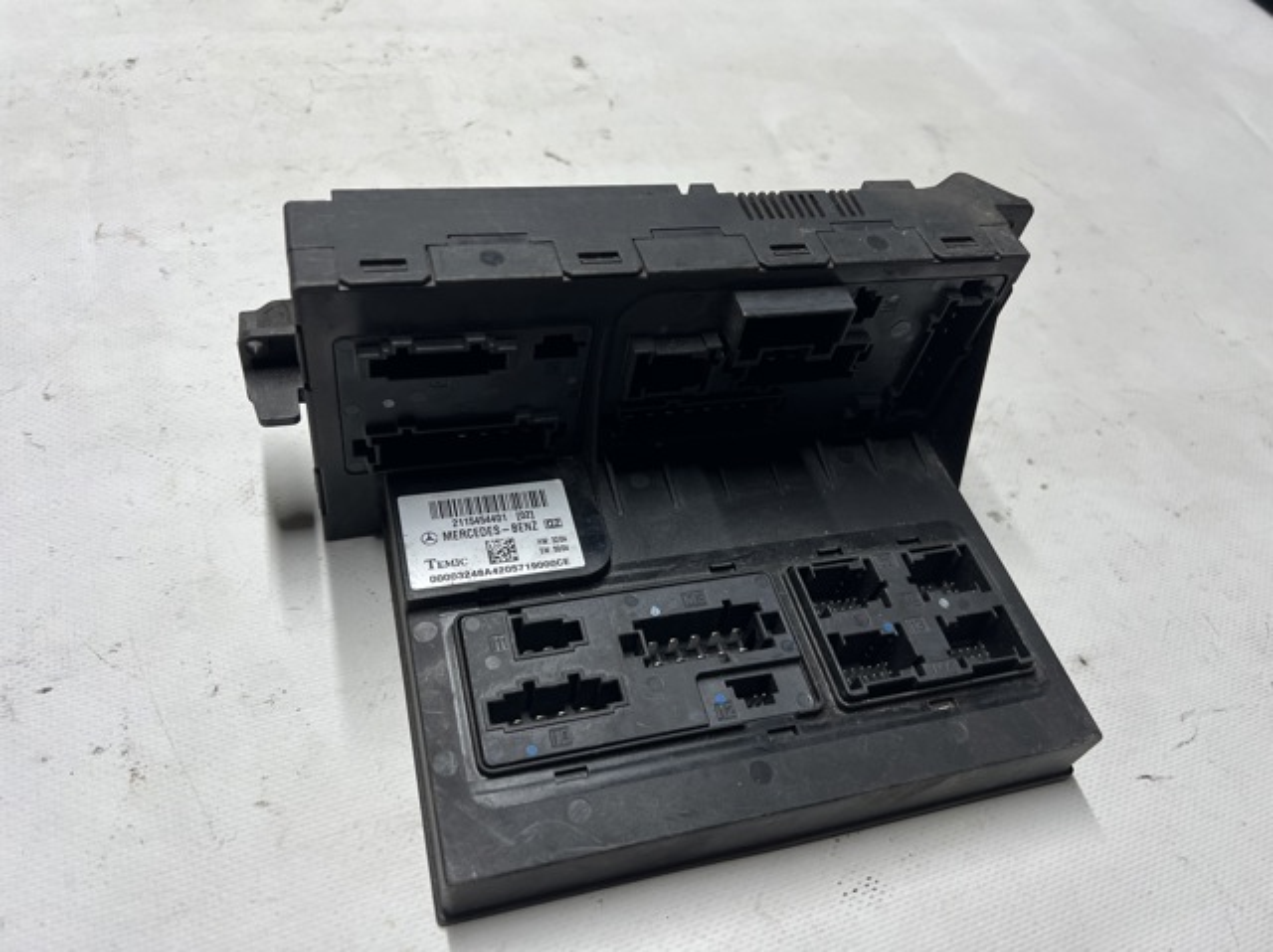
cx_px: 636
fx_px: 955
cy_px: 476
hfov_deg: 67.3
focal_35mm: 26
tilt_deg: -48.9
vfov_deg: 53.0
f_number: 1.5
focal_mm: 5.7
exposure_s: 1/100
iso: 100
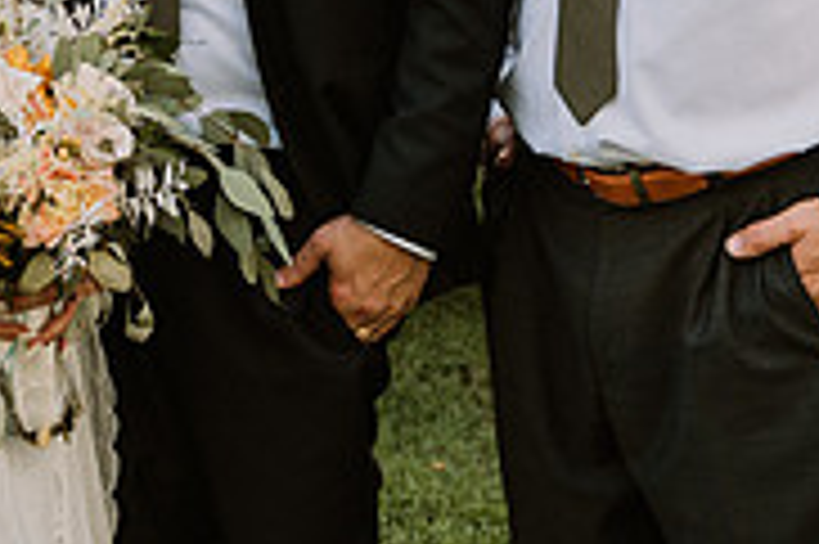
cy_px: -248
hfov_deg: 18.5
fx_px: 2455
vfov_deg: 12.1
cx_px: 0
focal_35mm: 108
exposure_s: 1/320
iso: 250
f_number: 2.8
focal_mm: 31
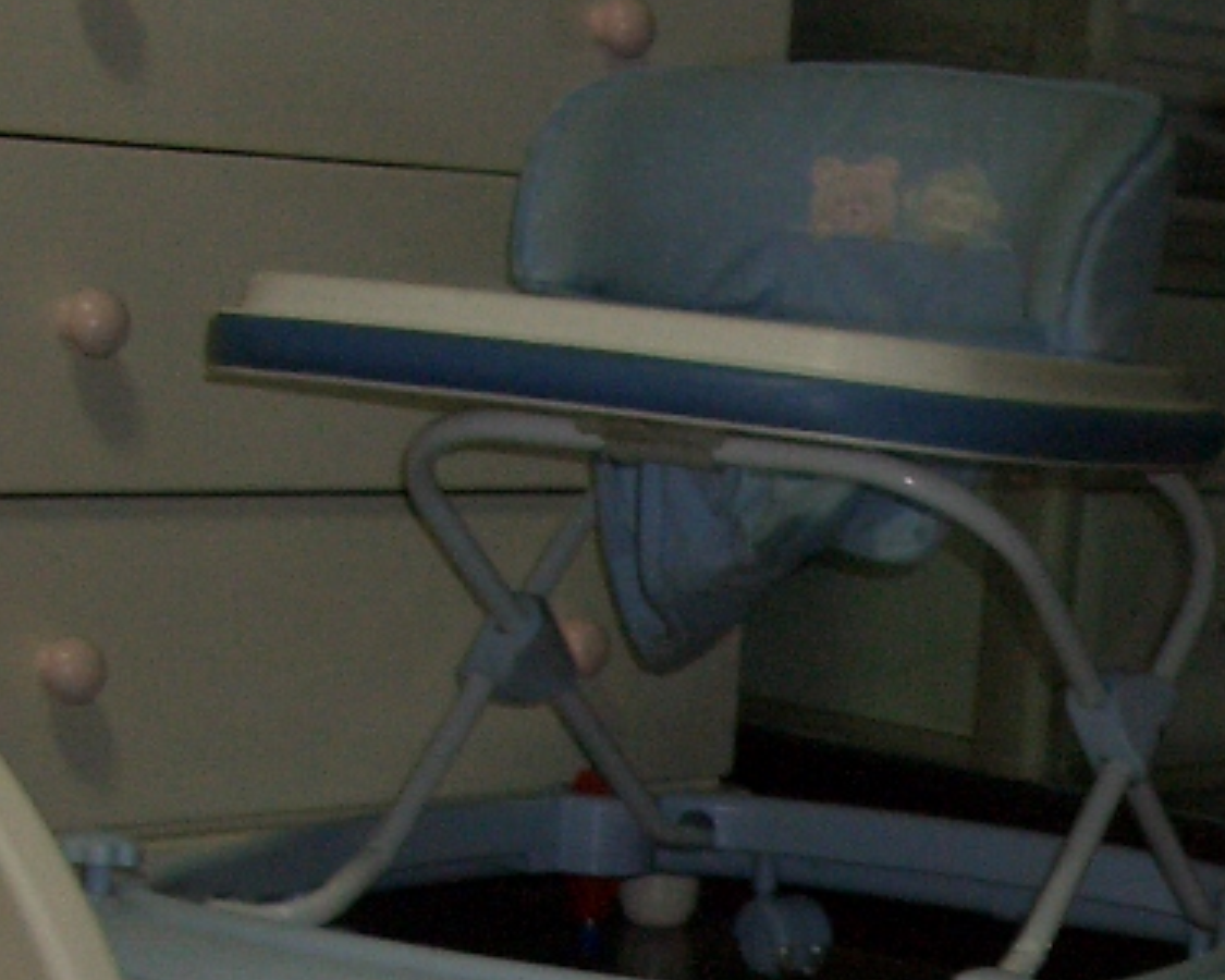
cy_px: 1490
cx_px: 1467
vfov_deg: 13.2
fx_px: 3988
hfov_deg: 16.7
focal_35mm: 110
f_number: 2.8
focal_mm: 7.1
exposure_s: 1/60
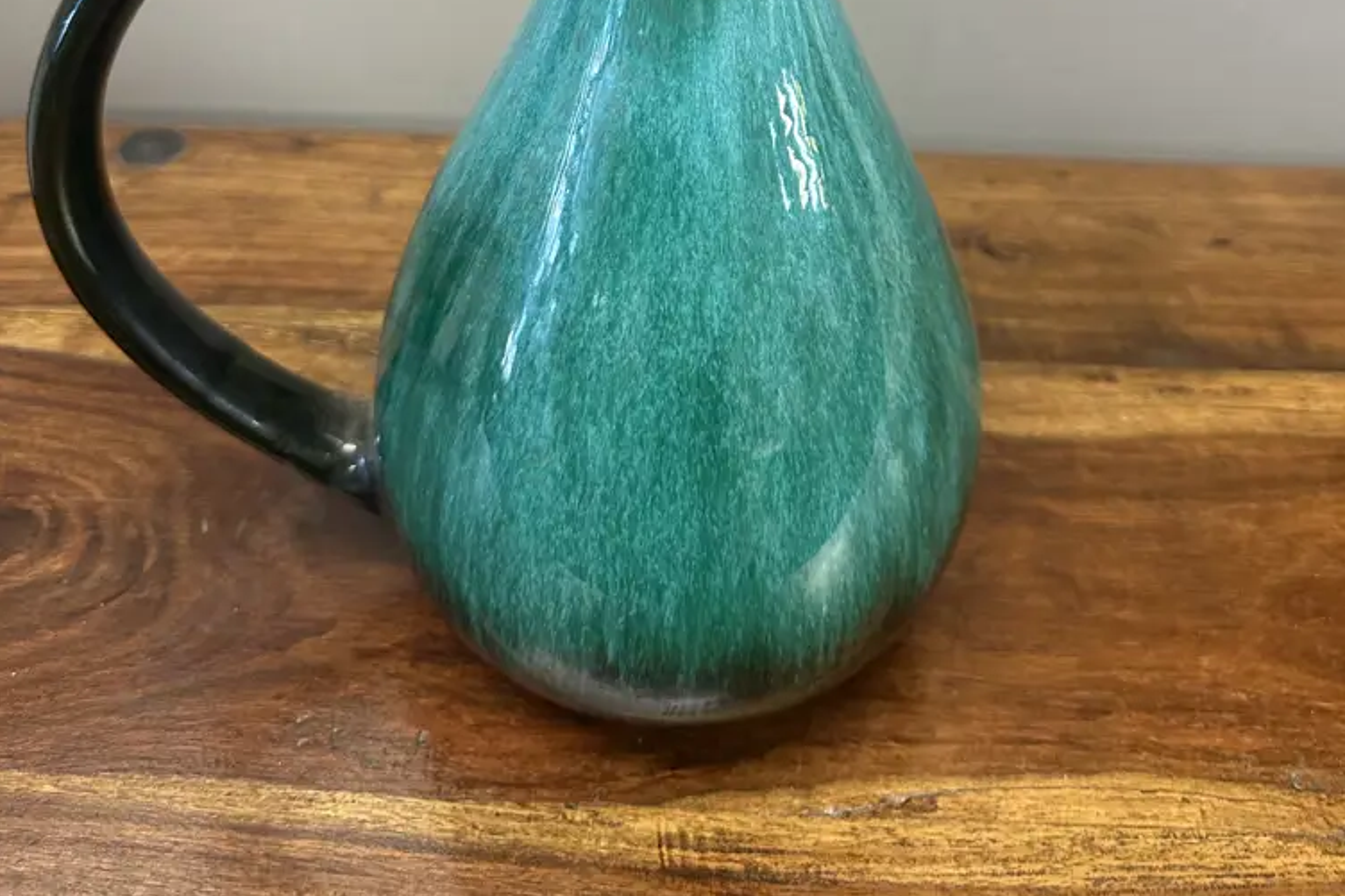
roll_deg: -2.2
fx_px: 1270
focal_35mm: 34
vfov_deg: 35.0
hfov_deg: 55.8
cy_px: -13
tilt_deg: -28.7
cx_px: 680
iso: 320
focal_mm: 6.86
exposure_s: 1/50
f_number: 1.78
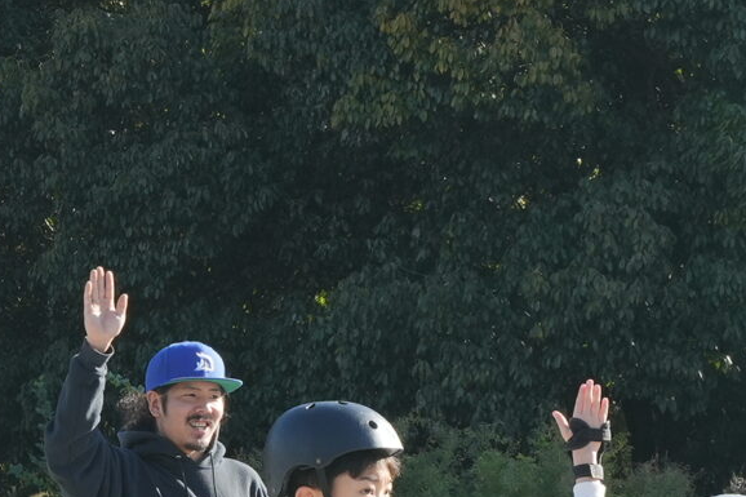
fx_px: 3211
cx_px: 604
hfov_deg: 13.2
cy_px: 511
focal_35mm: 155
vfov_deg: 8.8
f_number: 9
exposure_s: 1/250
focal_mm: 35
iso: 400
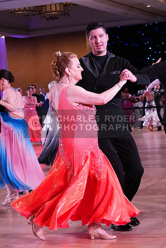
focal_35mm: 103
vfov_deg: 19.8
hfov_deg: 13.3
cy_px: 124
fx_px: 712
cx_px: 83
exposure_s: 1/320
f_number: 6.3
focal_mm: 69
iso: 3200
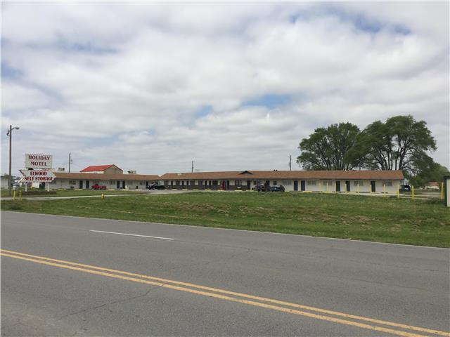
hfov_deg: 61.7
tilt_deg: +4.7
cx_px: 225
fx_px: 377
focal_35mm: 29
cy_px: 168
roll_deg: -0.9
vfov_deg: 48.2
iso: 32
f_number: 2.2
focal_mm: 4.15
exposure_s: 1/3597
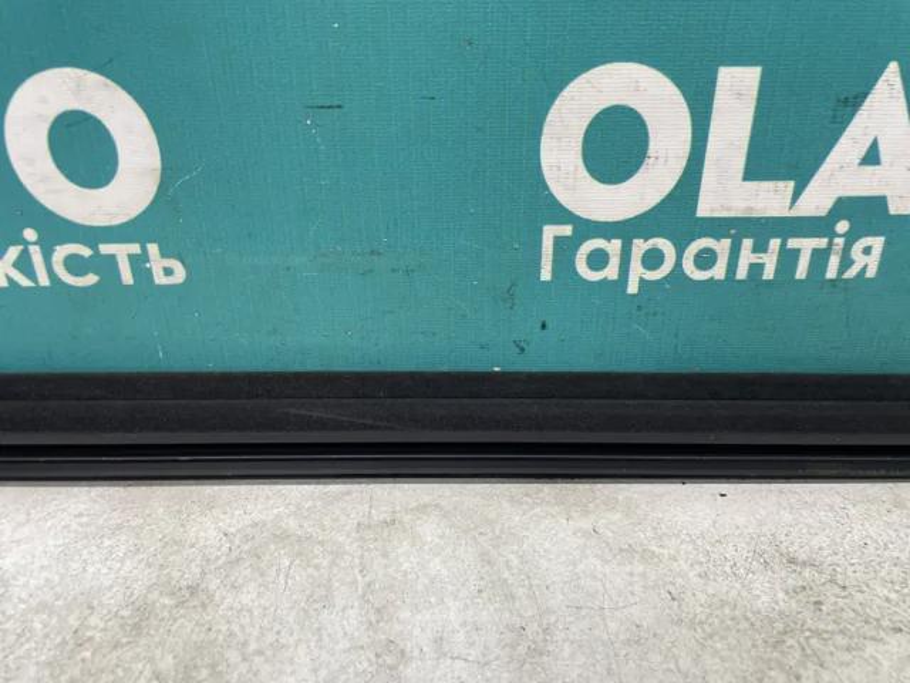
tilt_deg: -25.3
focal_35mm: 26
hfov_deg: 67.3
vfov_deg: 53.1
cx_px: 455
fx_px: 683
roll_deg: +2.3
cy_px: 342
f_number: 1.6
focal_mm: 4.2
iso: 80
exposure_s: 1/50
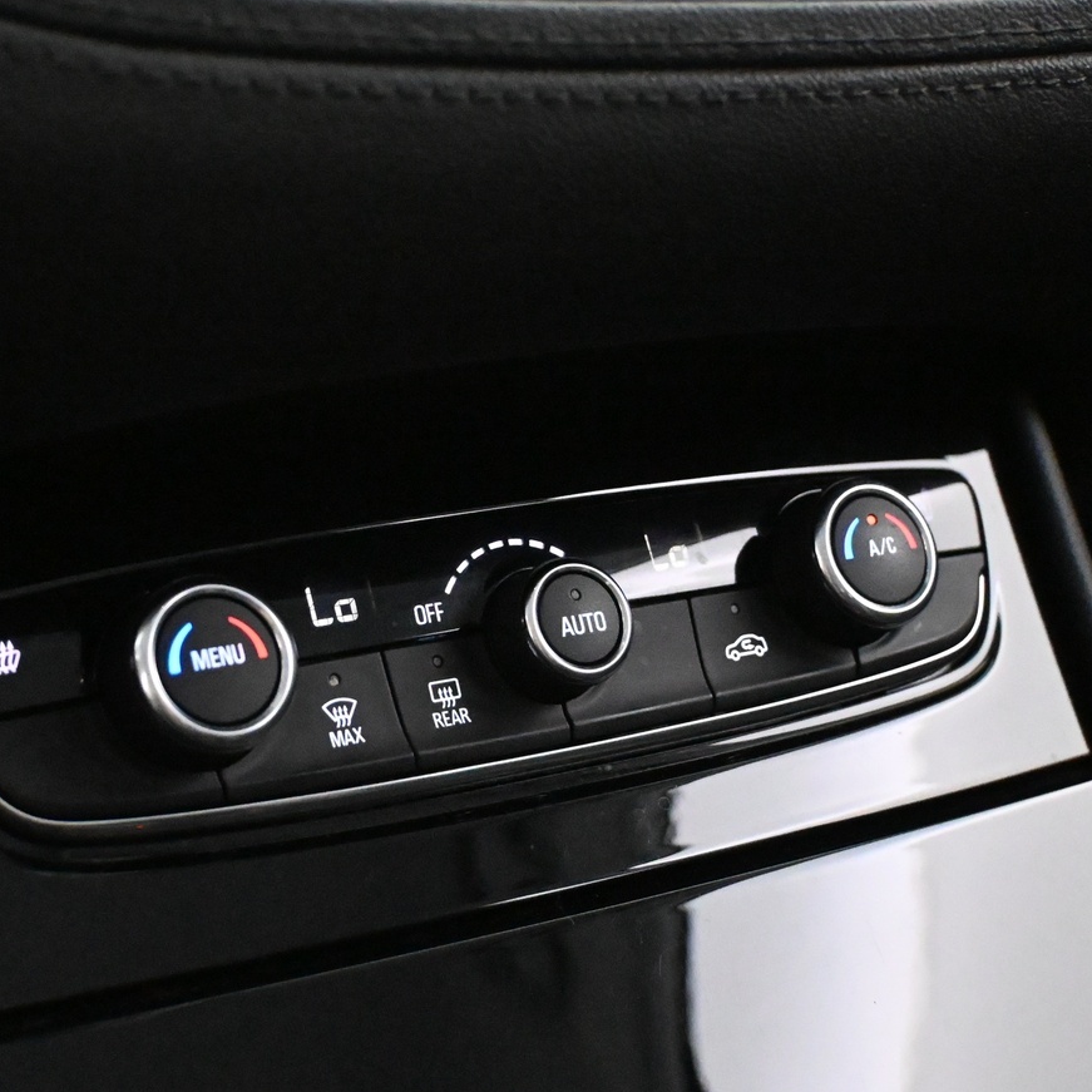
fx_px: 2455
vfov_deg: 25.1
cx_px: 424
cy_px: 496
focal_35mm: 69
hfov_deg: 25.0
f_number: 4.8
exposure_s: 1/60
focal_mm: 29
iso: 12800
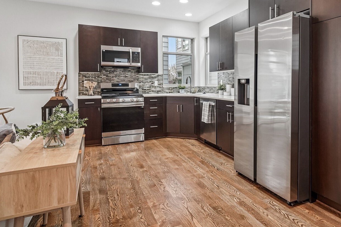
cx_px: 207
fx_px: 208
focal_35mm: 22
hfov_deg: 77.6
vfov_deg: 56.4
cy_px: 83
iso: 1600
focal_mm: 16
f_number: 8
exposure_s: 1/15
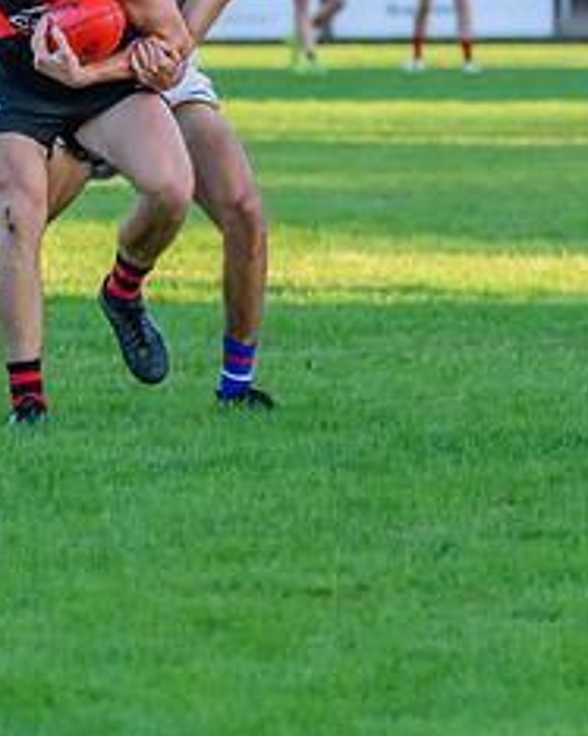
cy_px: 203
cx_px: 56
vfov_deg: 3.4
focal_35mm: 562
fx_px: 12233
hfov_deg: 2.8
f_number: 5.3
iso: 2800
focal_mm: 200
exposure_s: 1/1600
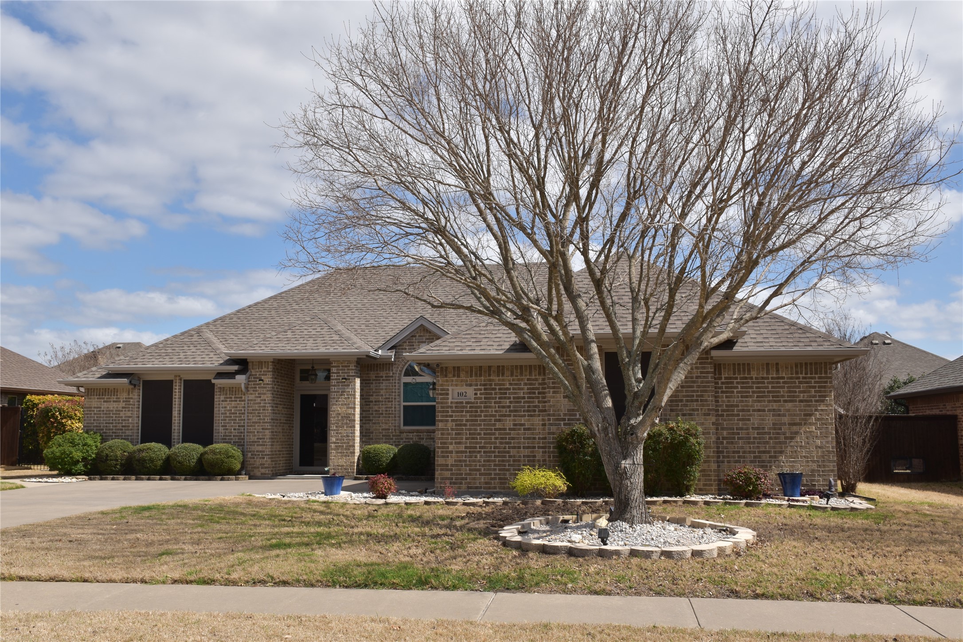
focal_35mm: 34
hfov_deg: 55.1
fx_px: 923
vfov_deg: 38.4
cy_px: 321
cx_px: 482
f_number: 10
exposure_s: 1/200
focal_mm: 23
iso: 100
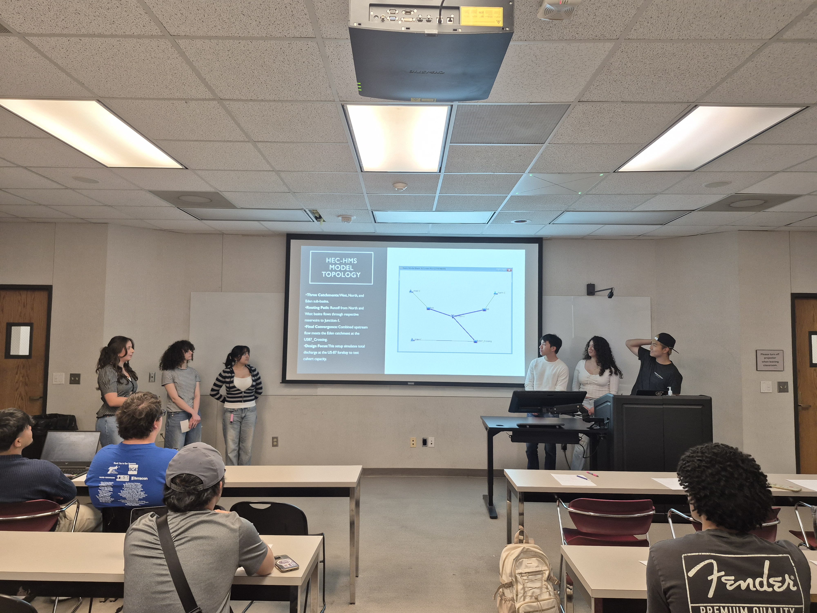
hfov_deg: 73.9
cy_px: 306
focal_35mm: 23
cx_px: 408
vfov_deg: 58.9
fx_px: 543
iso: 160
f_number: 1.8
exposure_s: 1/60
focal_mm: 5.4
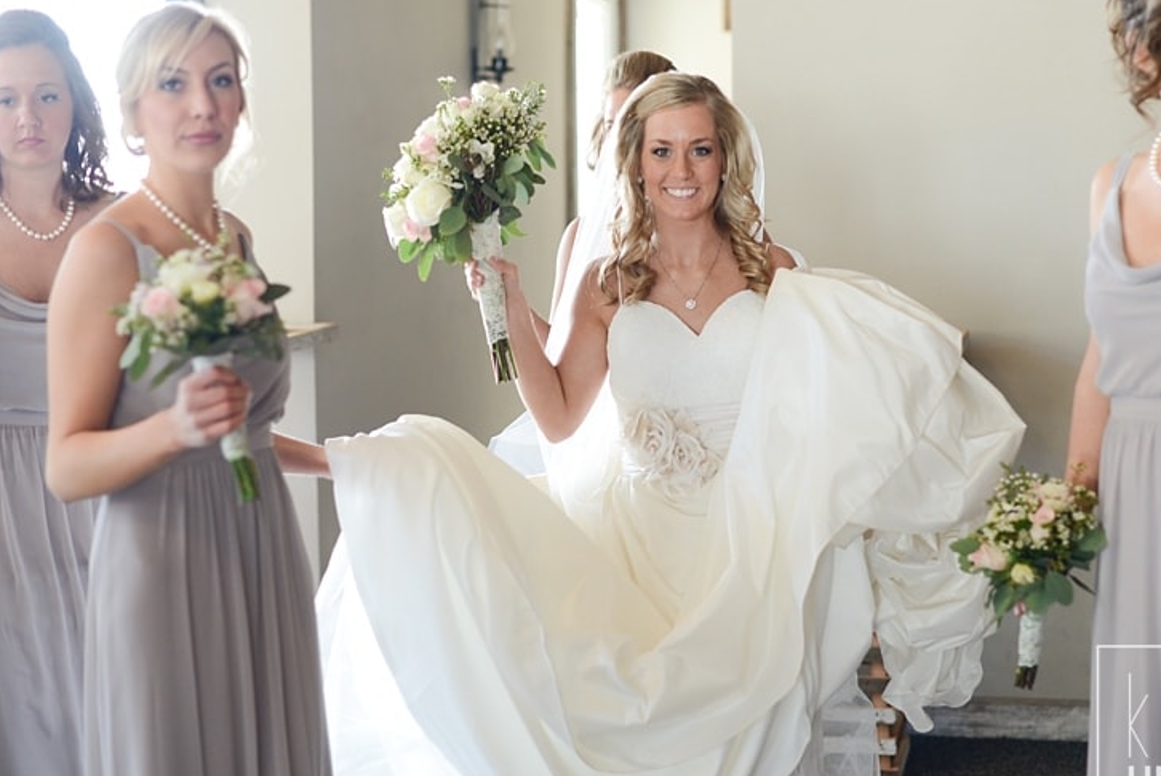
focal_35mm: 62
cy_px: 380
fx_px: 2001
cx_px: 641
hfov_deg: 32.3
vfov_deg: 21.9
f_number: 2.2
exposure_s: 1/160
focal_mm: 50
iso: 800
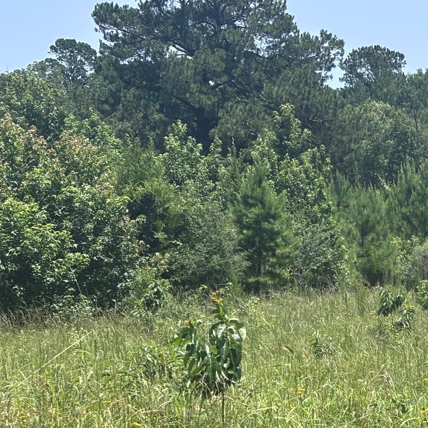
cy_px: 279
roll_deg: -1.3
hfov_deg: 16.4
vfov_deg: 16.9
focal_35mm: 103
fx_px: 1441
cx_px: 459
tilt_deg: -5.4
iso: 32
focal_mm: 5.96
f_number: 1.6
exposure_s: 1/1543
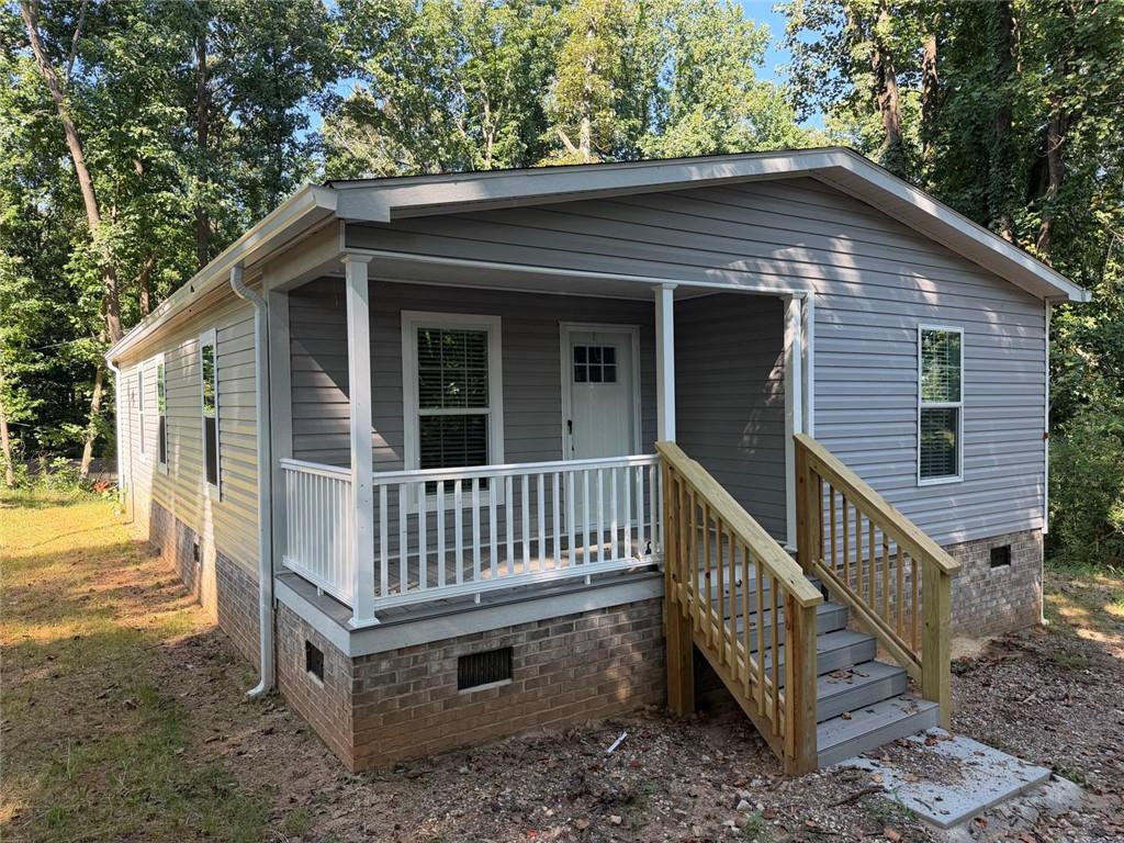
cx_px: 562
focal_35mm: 24
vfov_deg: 56.8
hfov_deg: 71.6
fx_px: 779
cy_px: 422
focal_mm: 6.76
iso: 100
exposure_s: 1/356
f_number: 1.78
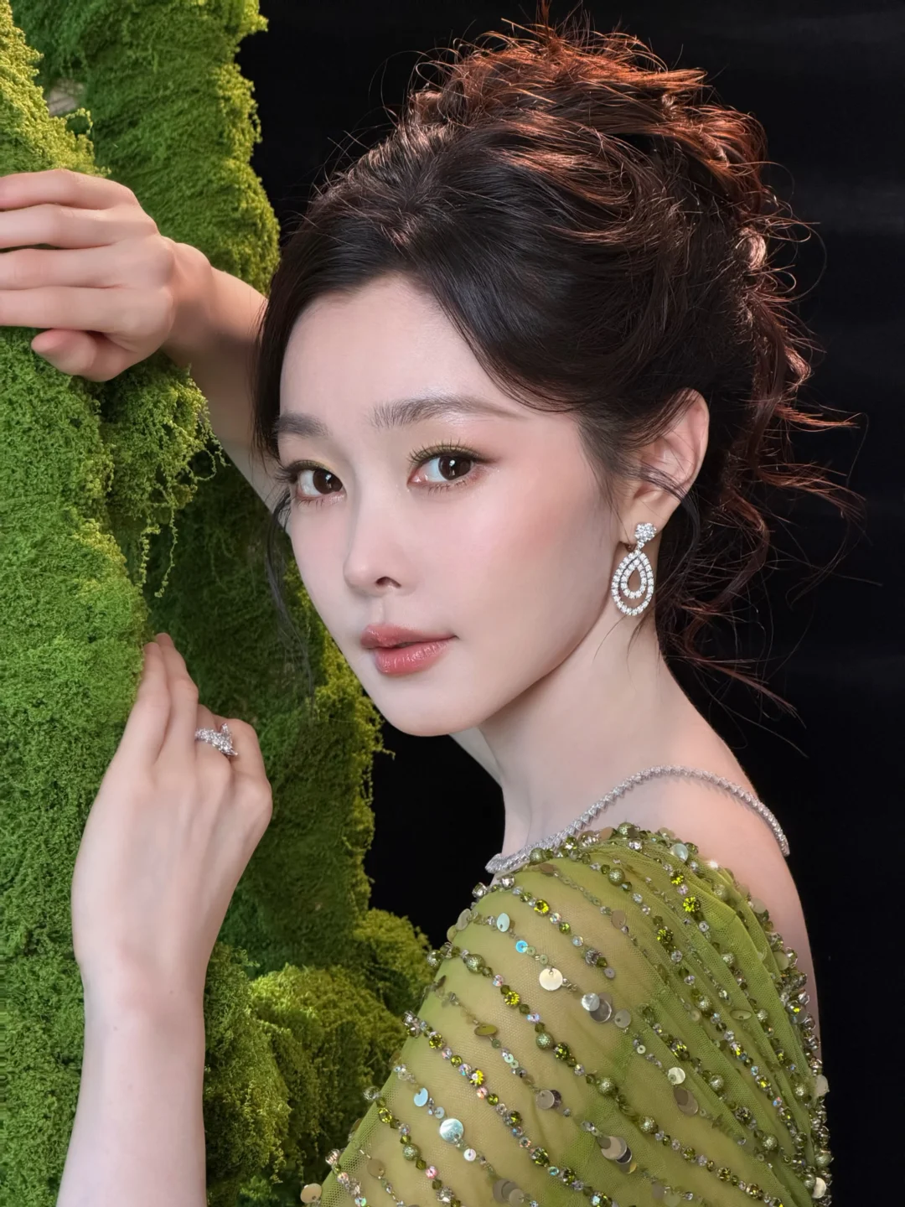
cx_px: 452
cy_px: 604
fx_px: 3486
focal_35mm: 100
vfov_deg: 19.6
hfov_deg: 14.8
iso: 160
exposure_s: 1/114
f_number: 2.8
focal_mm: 16.89
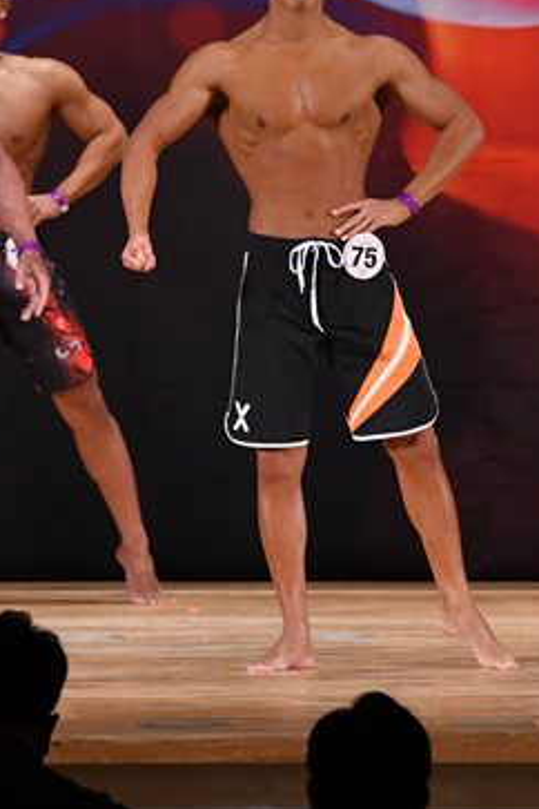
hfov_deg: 3.4
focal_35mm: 399
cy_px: 238
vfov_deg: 5.2
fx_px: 8960
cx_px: 398
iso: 3200
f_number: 5.6
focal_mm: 125
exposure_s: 1/400
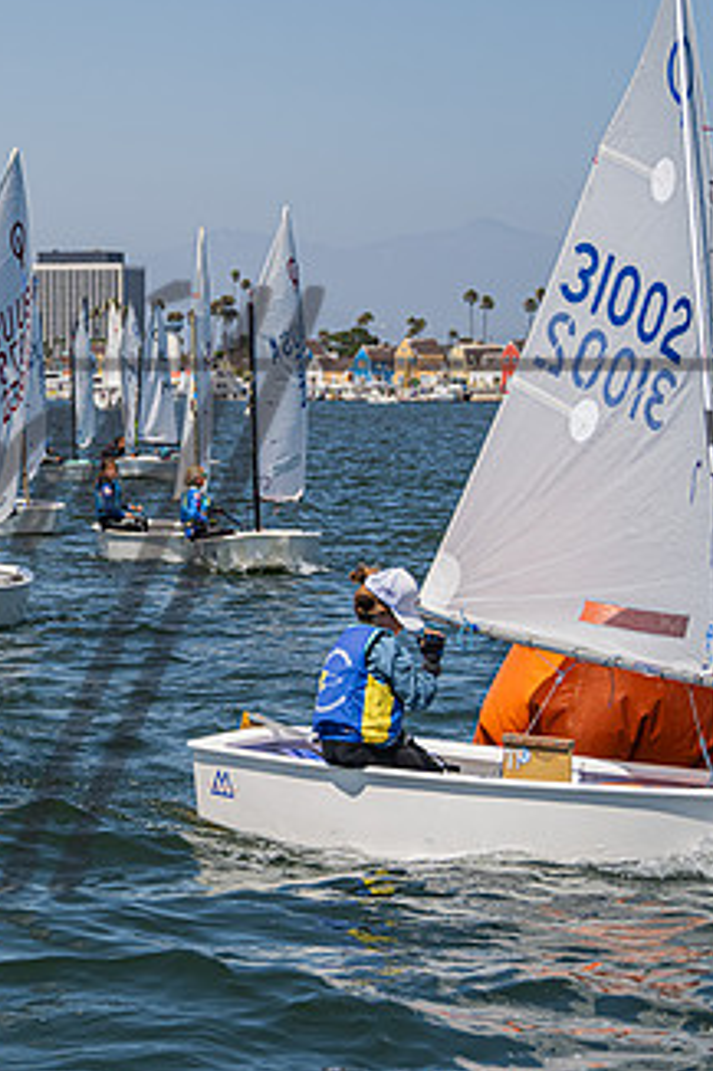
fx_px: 3896
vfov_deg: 15.6
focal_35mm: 131
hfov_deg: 10.3
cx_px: -162
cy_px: 442
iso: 250
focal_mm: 70
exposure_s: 1/1000
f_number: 6
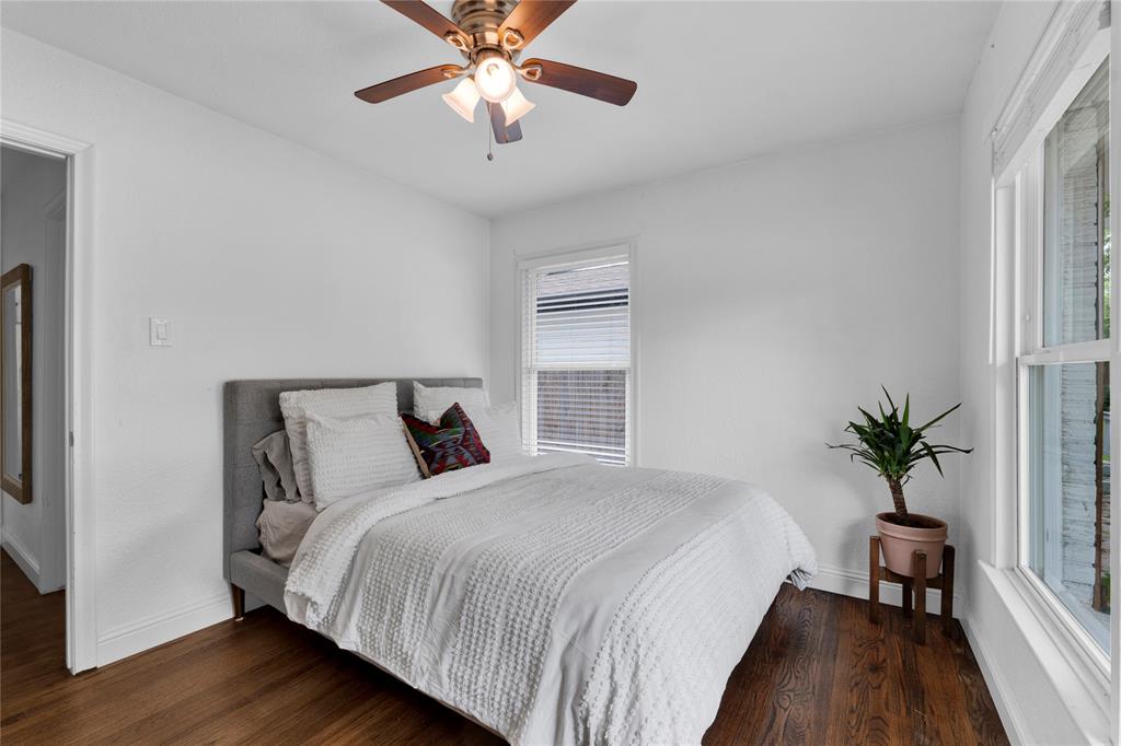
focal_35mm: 14
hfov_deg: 104.3
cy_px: 373
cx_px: 560
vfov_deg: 81.2
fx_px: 436
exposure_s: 1/40
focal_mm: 14
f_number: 11
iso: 640
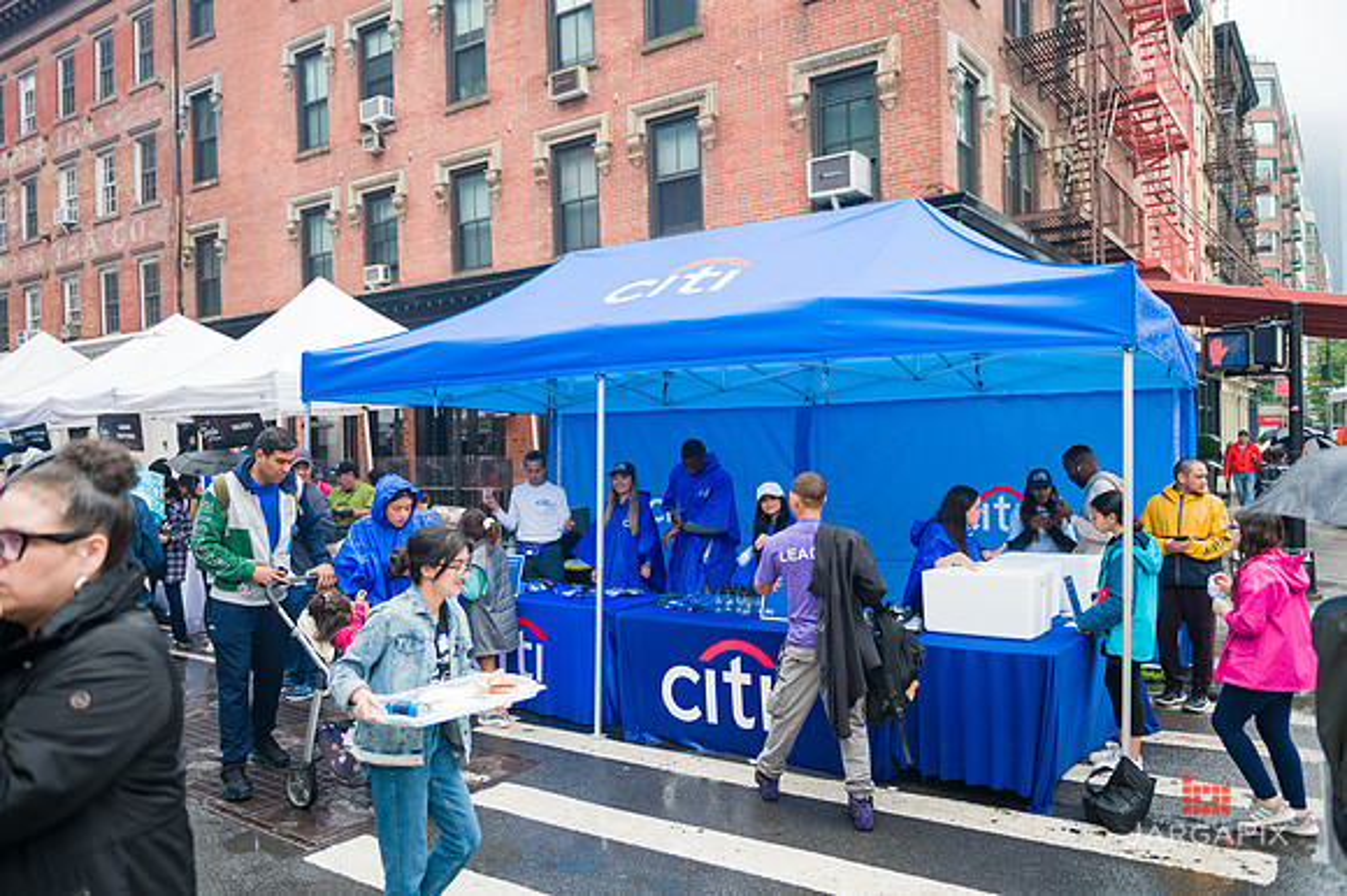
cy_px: 448
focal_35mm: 26
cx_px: 674
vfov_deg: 49.5
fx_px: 972
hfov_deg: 69.4
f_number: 3.2
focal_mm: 26
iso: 250
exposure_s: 1/500
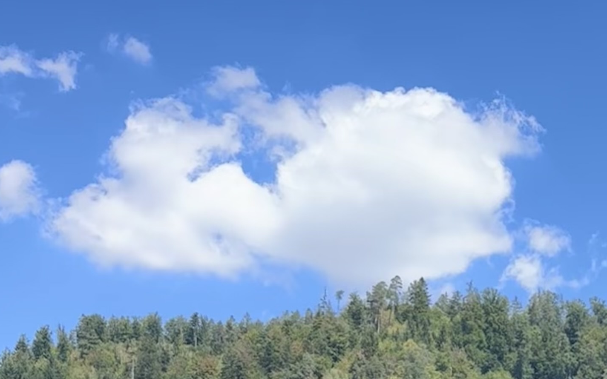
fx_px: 1191
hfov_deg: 27.6
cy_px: 742
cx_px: 538
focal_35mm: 72
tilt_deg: -0.4
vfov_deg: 15.0
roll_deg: -0.7
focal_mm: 6.86
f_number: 1.78
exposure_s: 1/1453
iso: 80
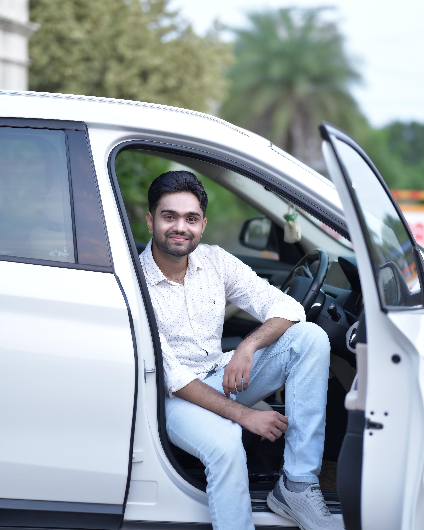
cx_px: 212
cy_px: 264
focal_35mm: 96
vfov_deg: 20.0
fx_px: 1506
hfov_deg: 16.0
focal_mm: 85
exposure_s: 1/800
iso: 3200
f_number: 2
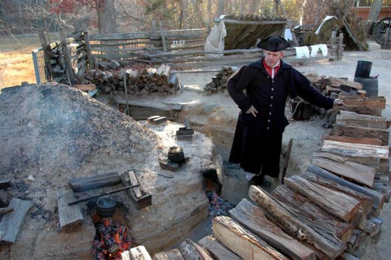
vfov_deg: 43.5
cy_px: 130
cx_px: 196
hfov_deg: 62.0
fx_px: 325
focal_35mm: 30
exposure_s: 1/100
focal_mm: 20
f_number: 5
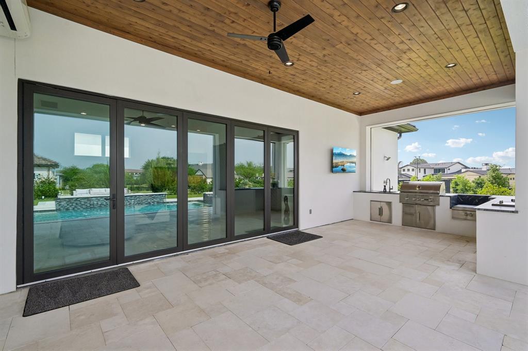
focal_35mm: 16
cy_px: 176
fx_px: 242
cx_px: 264
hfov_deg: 95.0
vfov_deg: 72.0
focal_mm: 16.5
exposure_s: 1/500
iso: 400
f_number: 8
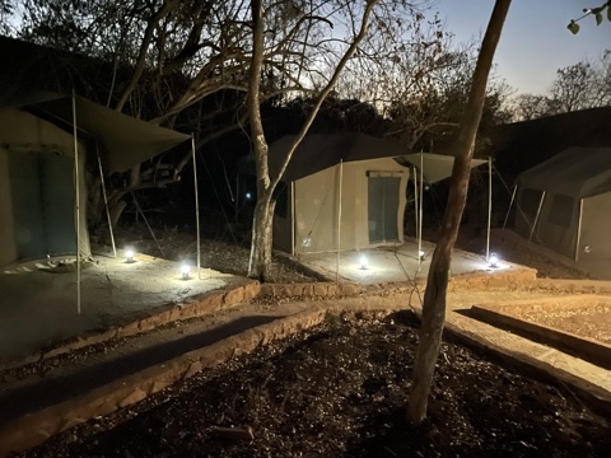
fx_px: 459
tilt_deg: -9.9
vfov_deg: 53.1
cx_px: 306
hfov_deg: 67.3
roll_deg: -0.1
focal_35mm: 26
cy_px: 229
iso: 5000
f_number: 1.6
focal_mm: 4.2
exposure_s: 1/4
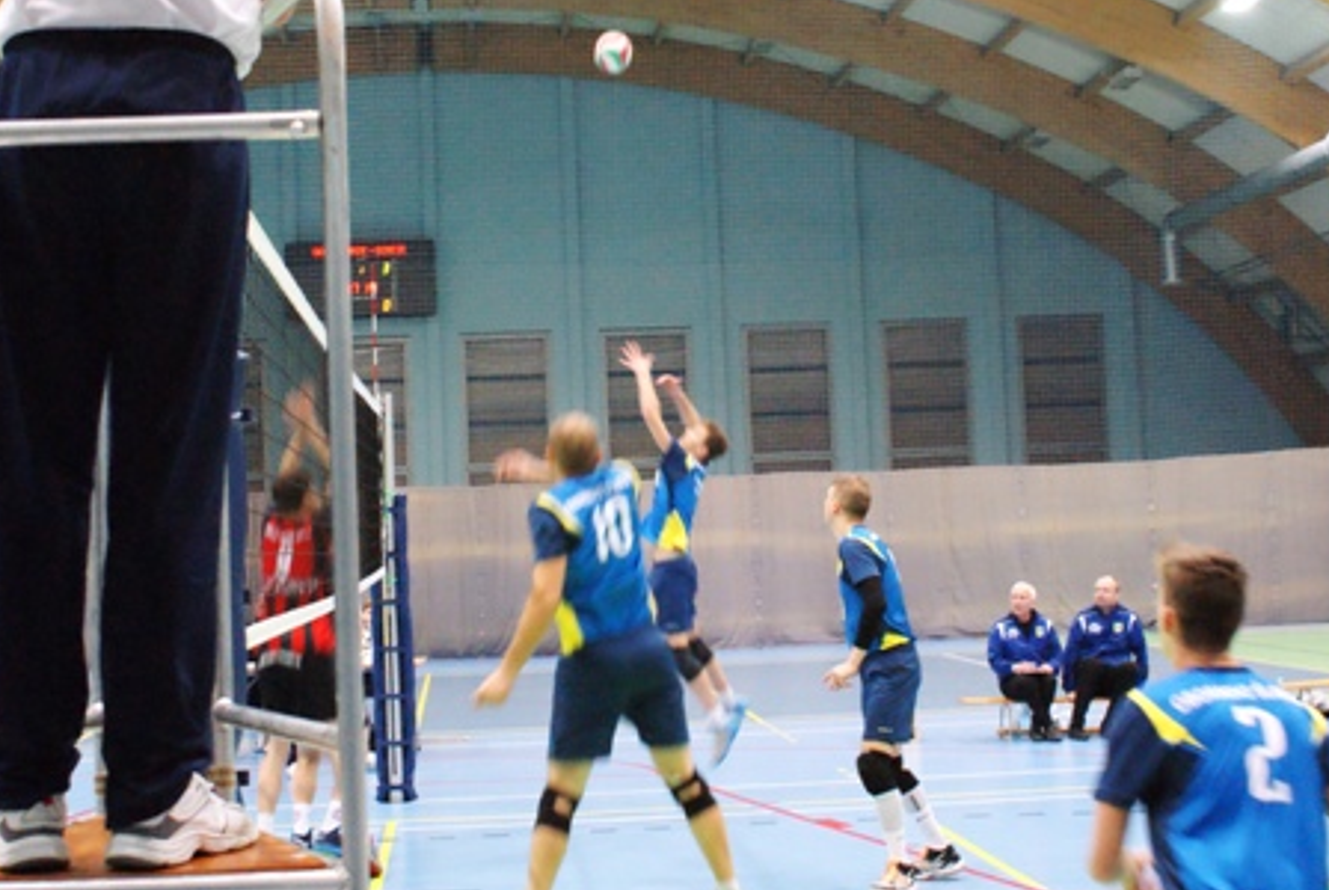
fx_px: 2218
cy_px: 454
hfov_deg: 33.4
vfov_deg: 22.7
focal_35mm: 60
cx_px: 644
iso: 3200
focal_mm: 28
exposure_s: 1/60
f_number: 5.6
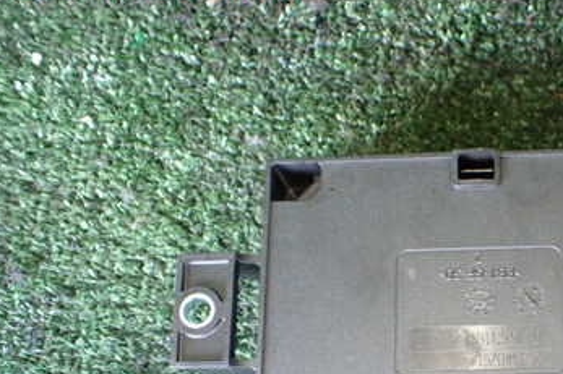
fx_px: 844
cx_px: 480
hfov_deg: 35.2
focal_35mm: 54
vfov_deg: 24.4
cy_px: 329
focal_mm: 5.4
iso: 800
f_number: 2.3
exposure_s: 1/100
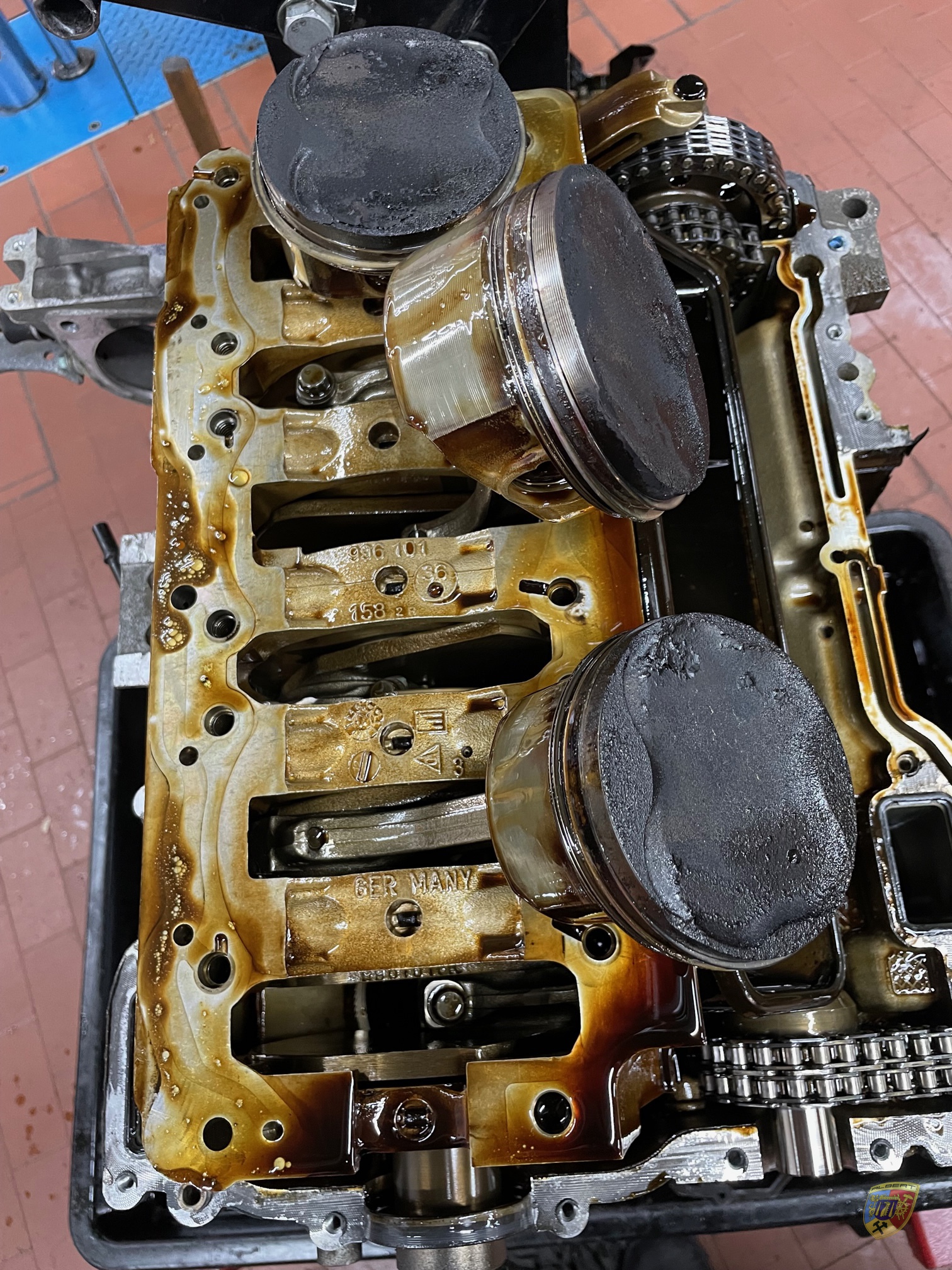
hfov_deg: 53.1
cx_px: 476
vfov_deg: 67.3
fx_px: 953
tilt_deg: -67.1
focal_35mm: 26
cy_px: 635
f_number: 1.6
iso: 320
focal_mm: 4.2
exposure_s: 1/50
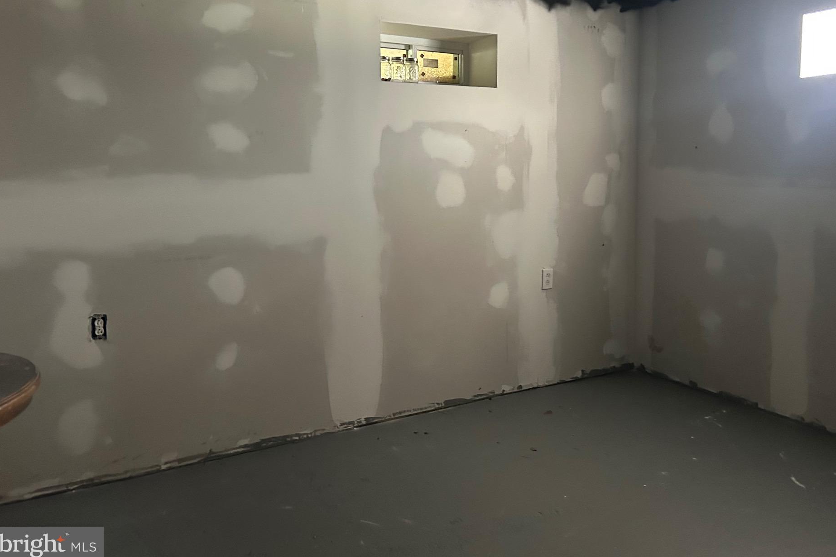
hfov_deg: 61.8
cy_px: 216
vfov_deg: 43.3
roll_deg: +1.1
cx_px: 454
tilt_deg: -4.5
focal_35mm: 30
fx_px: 697
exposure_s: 1/30
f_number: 1.5
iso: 500
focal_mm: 5.7
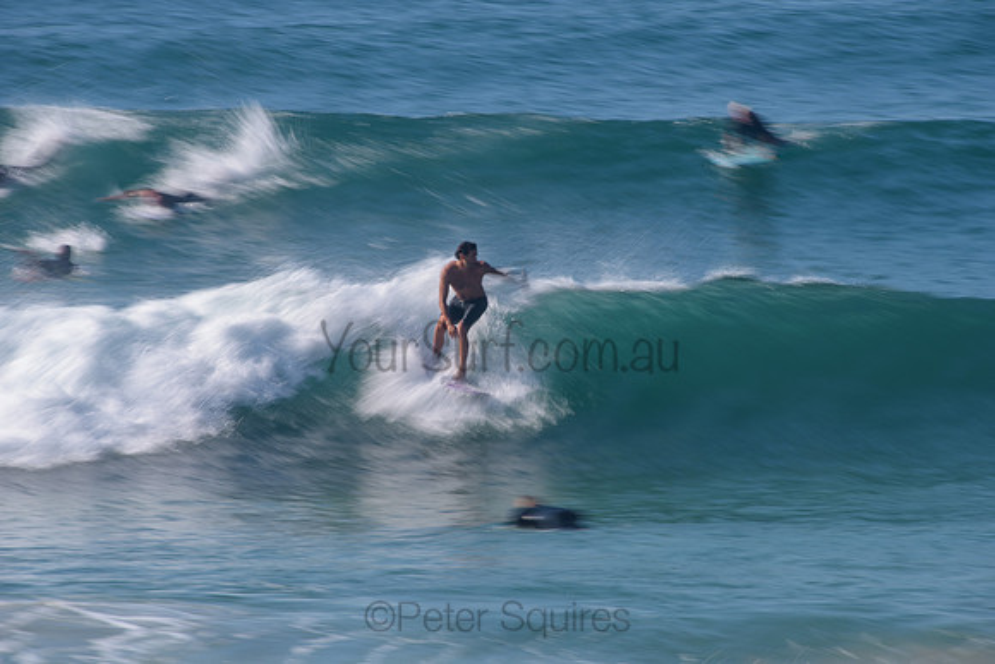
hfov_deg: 4.1
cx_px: 498
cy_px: 332
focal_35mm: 500
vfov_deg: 2.8
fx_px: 13822
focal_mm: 500
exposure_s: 1/13
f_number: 14
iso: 31
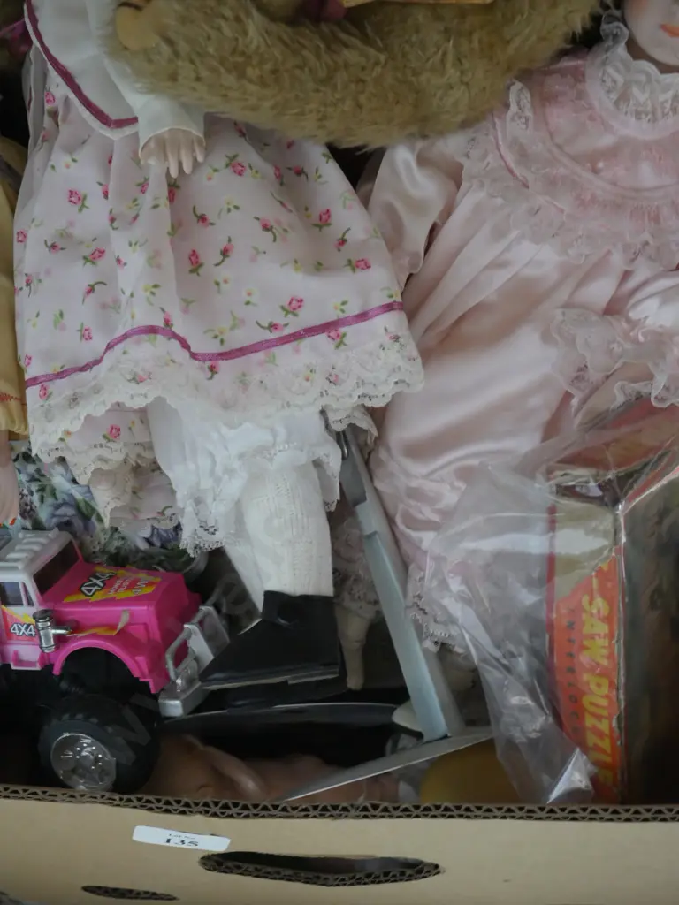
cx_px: 340
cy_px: 452
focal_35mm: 68
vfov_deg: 28.6
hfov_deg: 21.6
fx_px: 1778
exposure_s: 1/25
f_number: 5.6
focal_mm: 34
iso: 3200
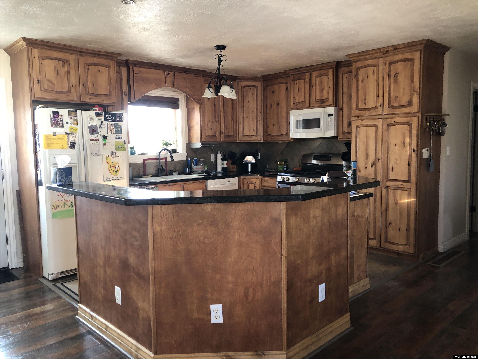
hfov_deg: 63.4
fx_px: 387
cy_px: 180
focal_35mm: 28
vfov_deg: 49.7
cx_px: 239
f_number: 1.8
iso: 40
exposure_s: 1/30
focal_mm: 3.99
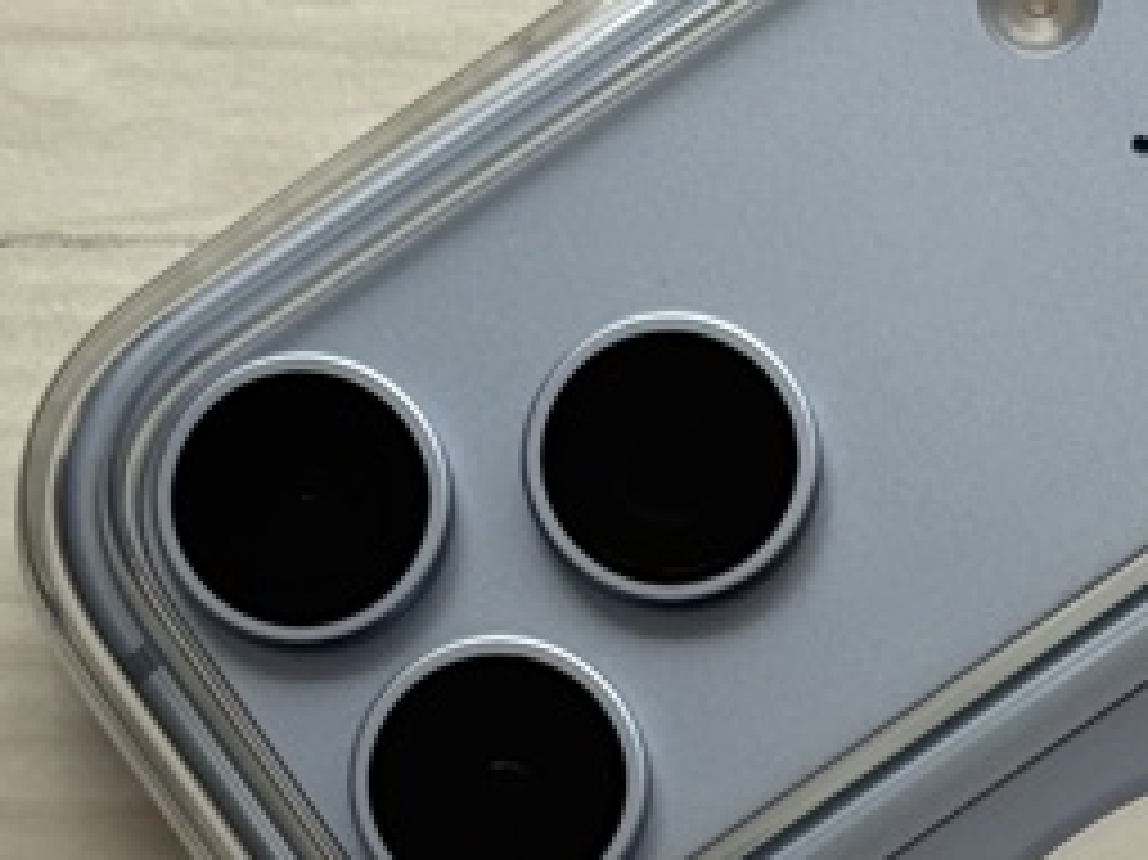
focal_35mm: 226
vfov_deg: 6.5
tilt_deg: -83.8
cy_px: 1337
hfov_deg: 8.6
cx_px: 1454
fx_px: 7492
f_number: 1.78
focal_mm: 6.76
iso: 64
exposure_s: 1/308
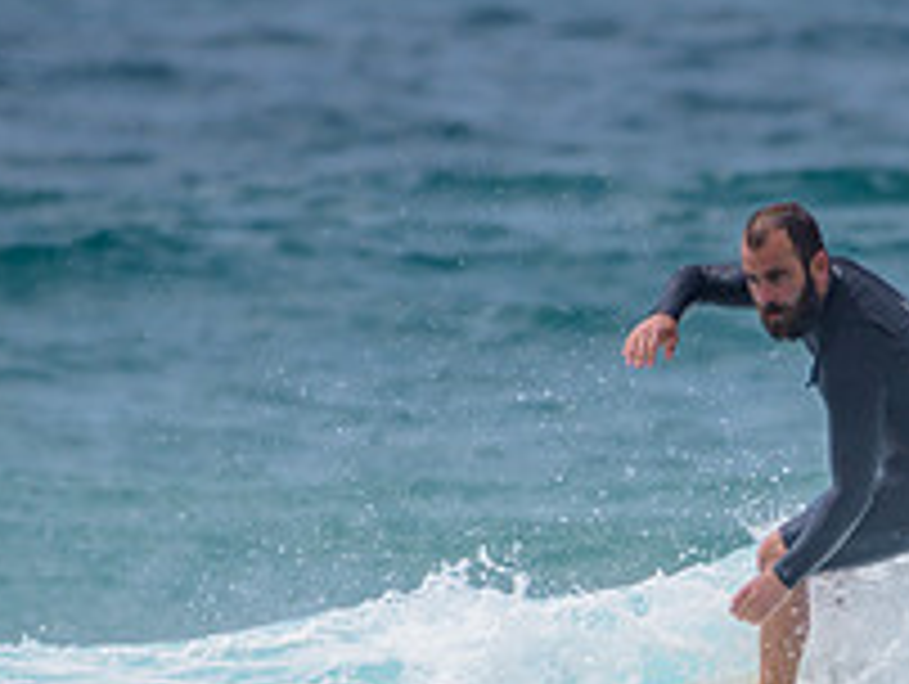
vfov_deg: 1.1
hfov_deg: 1.5
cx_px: 469
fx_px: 35598
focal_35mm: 1354
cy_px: 912
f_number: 5.6
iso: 125
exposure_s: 1/2000
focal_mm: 400
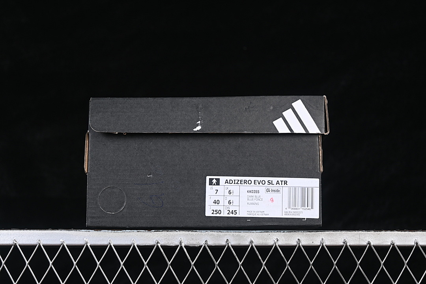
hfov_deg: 27.0
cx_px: 213
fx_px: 887
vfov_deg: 18.2
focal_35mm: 75
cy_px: 142
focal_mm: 50
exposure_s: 1/60
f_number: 6.3
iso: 160
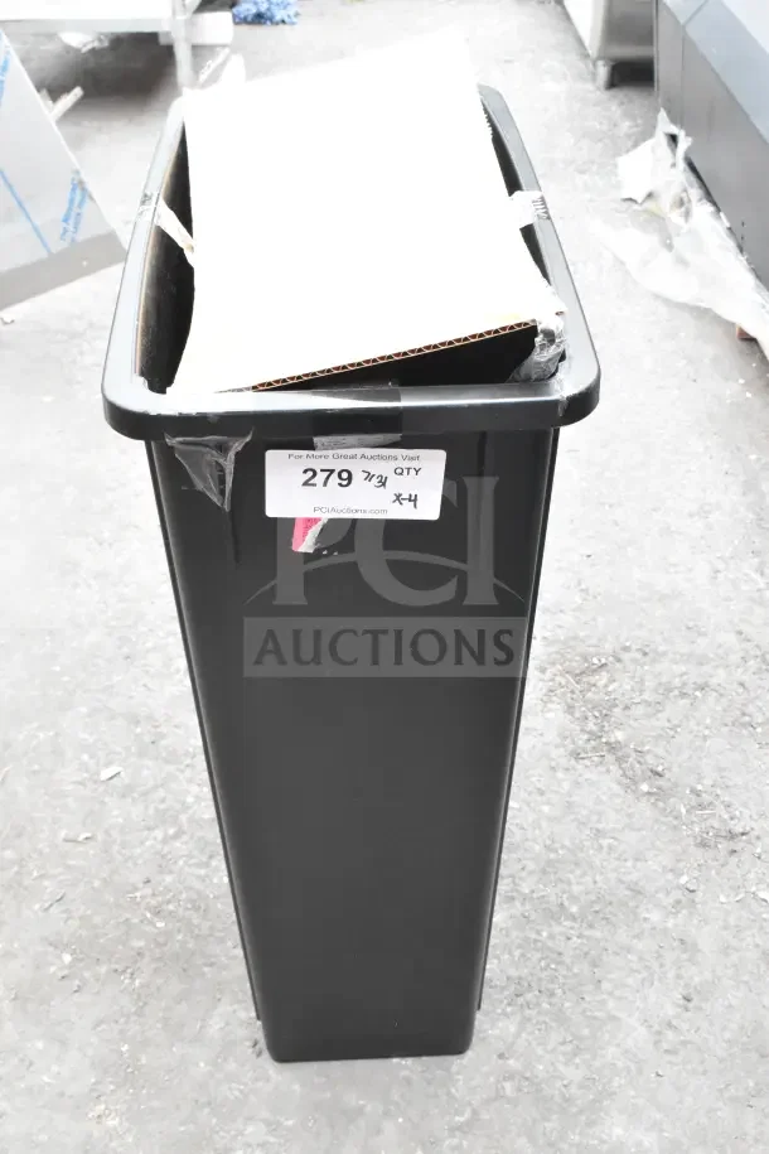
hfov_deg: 35.5
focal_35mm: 38
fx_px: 1201
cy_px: 577
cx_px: 384
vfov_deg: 51.3
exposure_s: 1/500
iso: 6400
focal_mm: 25
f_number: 11
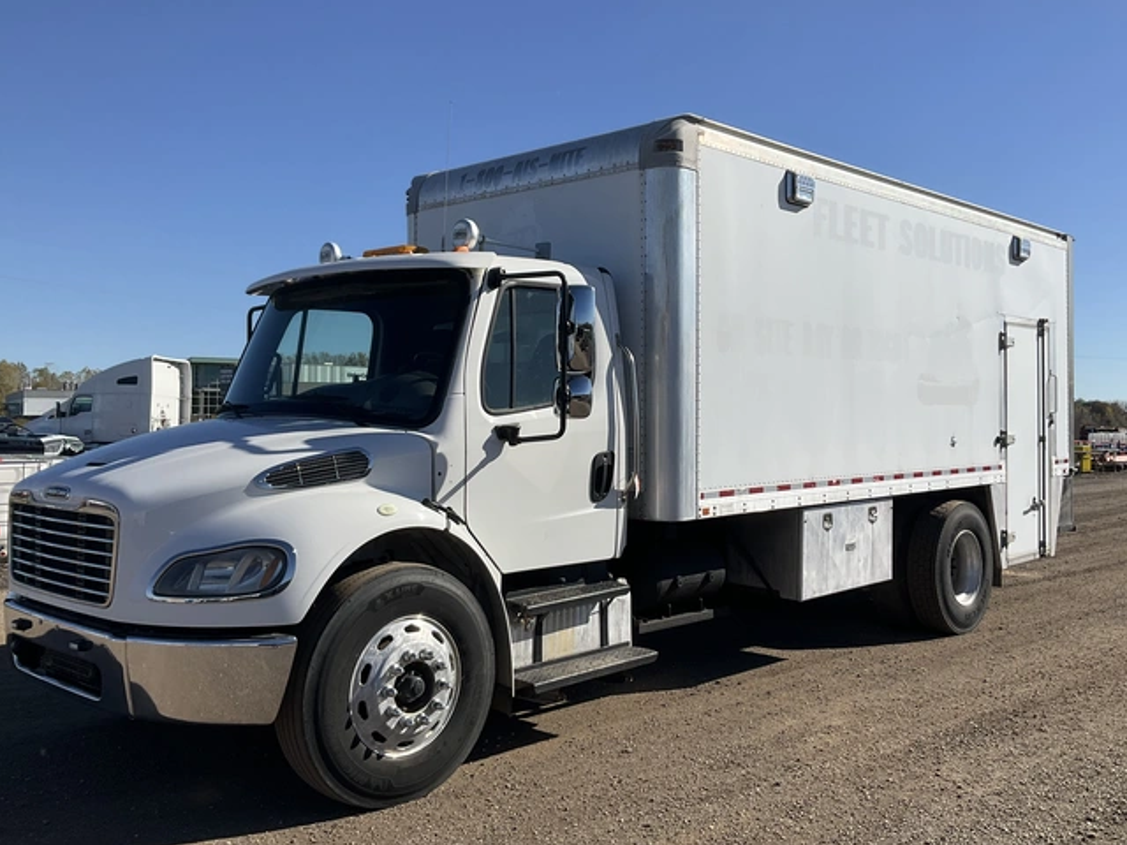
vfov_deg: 41.8
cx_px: 604
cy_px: 404
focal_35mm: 34
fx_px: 1107
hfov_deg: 53.9
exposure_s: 1/2959
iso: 25
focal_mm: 3
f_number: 1.8
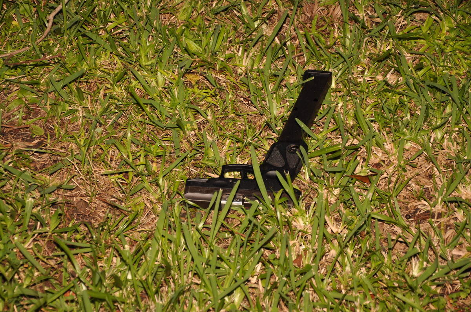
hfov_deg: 19.5
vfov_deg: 13.0
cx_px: 236
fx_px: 1372
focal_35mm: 105
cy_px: 156
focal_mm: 70
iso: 400
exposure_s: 1/60
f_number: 5.3
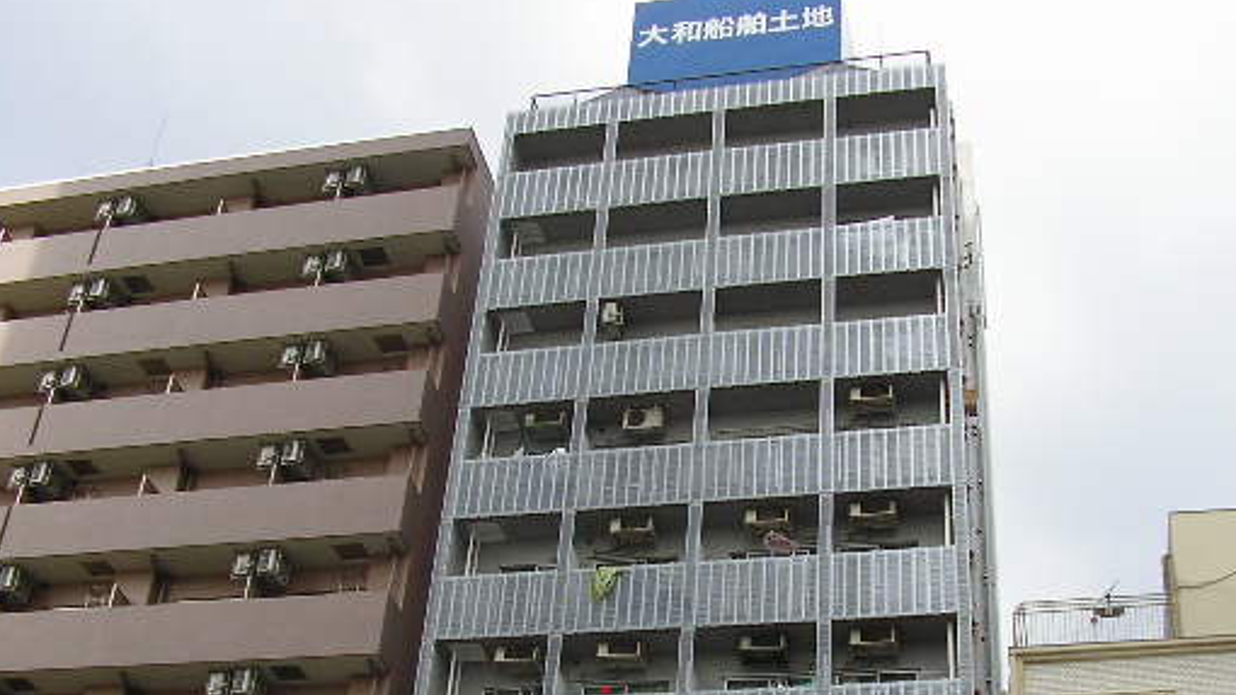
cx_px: 635
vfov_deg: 22.8
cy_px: 545
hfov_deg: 39.9
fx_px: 1704
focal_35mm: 52
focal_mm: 5.8
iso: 71
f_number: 2.9
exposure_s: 1/562
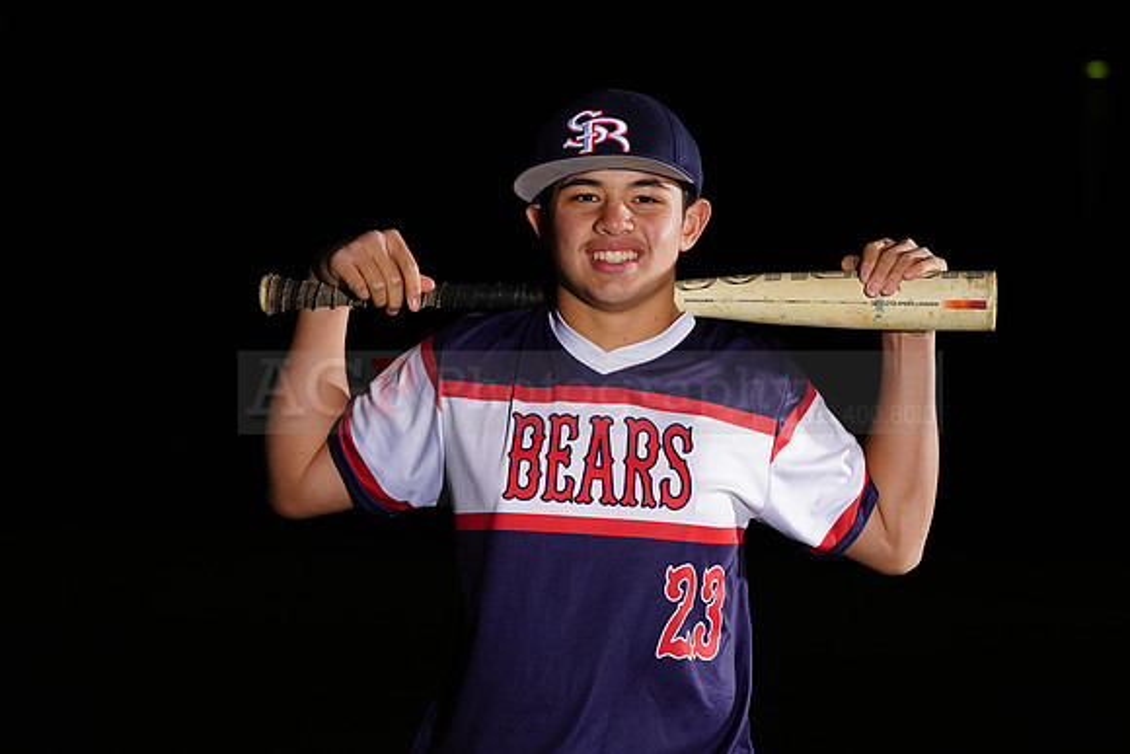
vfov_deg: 7.8
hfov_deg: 11.6
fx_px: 5557
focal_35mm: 177
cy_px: 377
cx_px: 565
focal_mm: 177
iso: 400
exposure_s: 1/125
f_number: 9
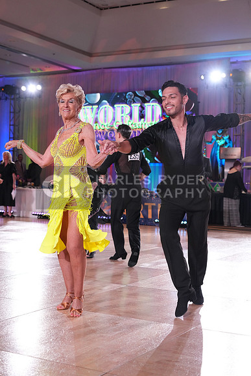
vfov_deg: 37.5
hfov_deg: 25.5
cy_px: 188
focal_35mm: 53
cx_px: 126
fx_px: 554
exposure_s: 1/500
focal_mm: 53
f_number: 4
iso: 2500
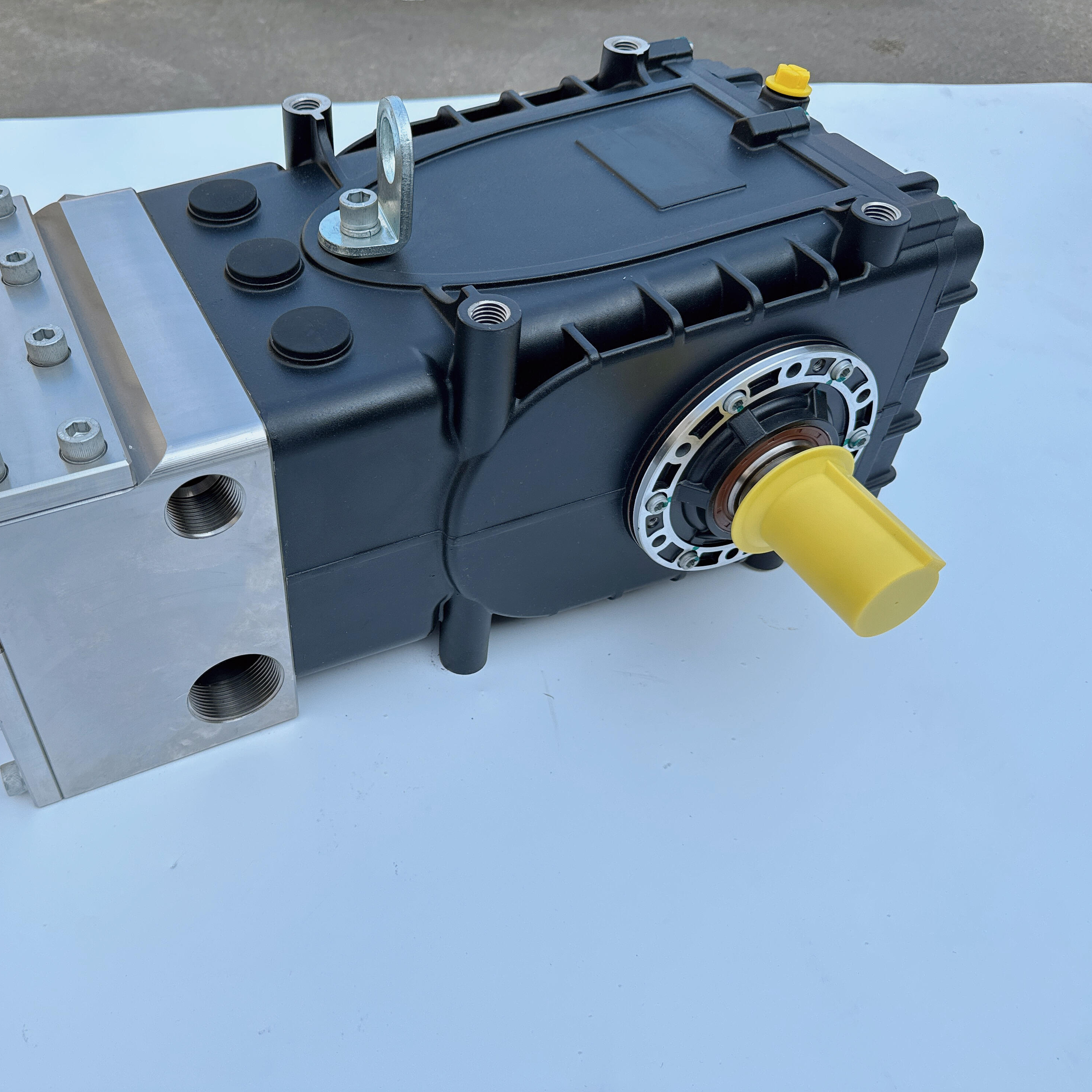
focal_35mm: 29
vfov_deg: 55.6
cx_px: 383
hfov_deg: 54.7
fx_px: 1035
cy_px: 535
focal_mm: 6.86
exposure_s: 1/1395
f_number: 1.78
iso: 80
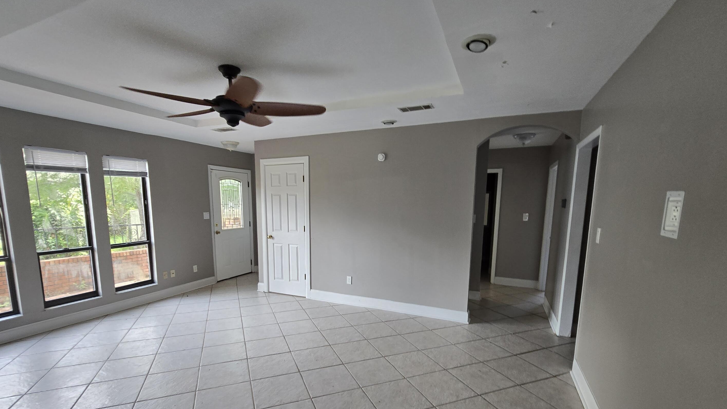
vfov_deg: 69.6
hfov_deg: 103.0
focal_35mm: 15
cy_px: 250
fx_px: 289
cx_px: 356
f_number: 2.2
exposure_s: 1/60
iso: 125
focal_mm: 2.2
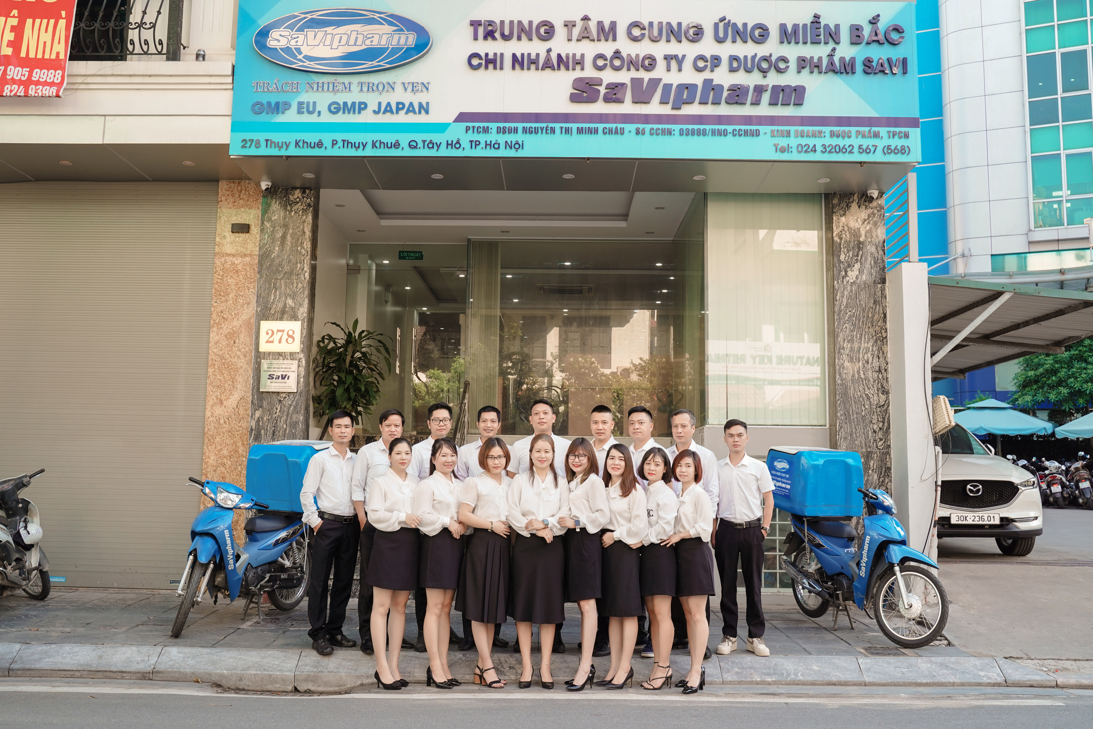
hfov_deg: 54.4
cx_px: 546
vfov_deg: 37.9
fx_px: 1063
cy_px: 364
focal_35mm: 35
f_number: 6.3
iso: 400
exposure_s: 1/125
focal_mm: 35
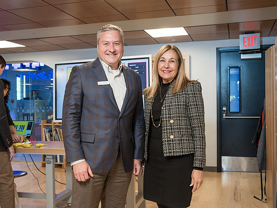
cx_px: 134
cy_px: 107
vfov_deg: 35.1
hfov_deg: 45.8
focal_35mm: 41
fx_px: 328
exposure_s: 1/100
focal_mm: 34
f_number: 5.6
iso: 1600
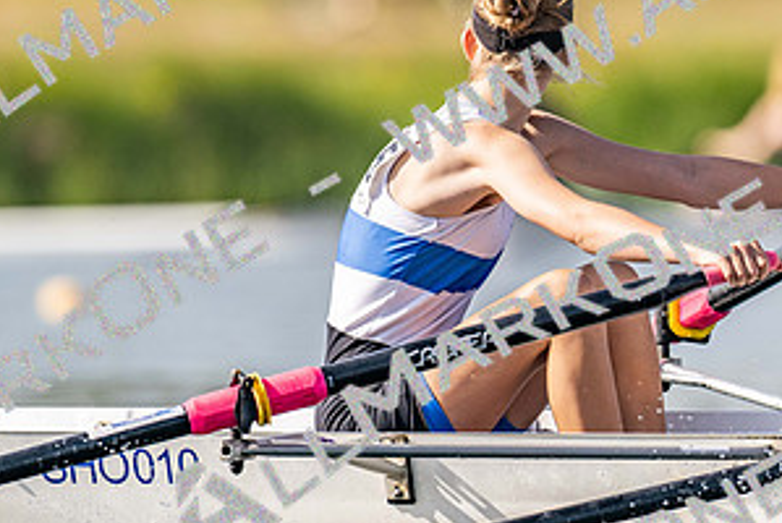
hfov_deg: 1.8
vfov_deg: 1.2
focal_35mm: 1163
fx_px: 25287
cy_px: 171
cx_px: 706
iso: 250
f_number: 5.6
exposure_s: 1/2500
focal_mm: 600
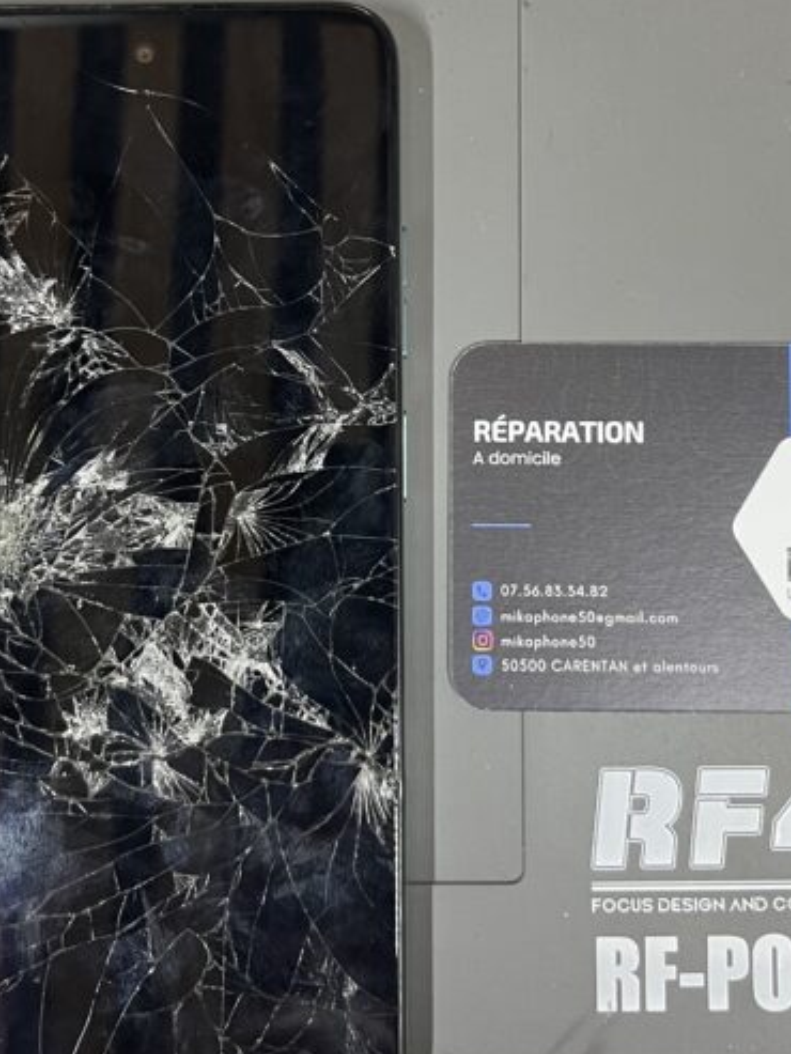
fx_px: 1645
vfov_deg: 35.3
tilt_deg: -83.1
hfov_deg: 27.0
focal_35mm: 54
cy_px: 393
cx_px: 402
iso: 200
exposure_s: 1/50
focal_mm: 5.1
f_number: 1.6
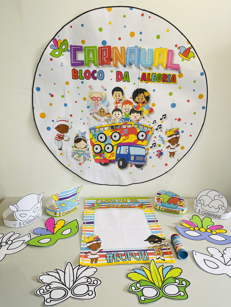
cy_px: 154
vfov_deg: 69.4
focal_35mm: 25
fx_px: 222
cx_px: 116
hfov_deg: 54.9
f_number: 1.6
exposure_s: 1/60
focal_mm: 5.1
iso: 80
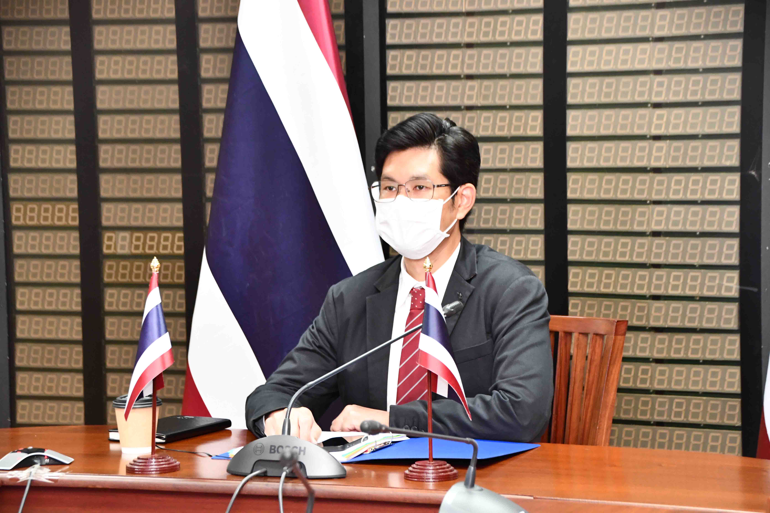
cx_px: 385
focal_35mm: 135
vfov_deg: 10.2
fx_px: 2887
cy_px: 256
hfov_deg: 15.2
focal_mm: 90
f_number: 5.6
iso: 3600
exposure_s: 1/60
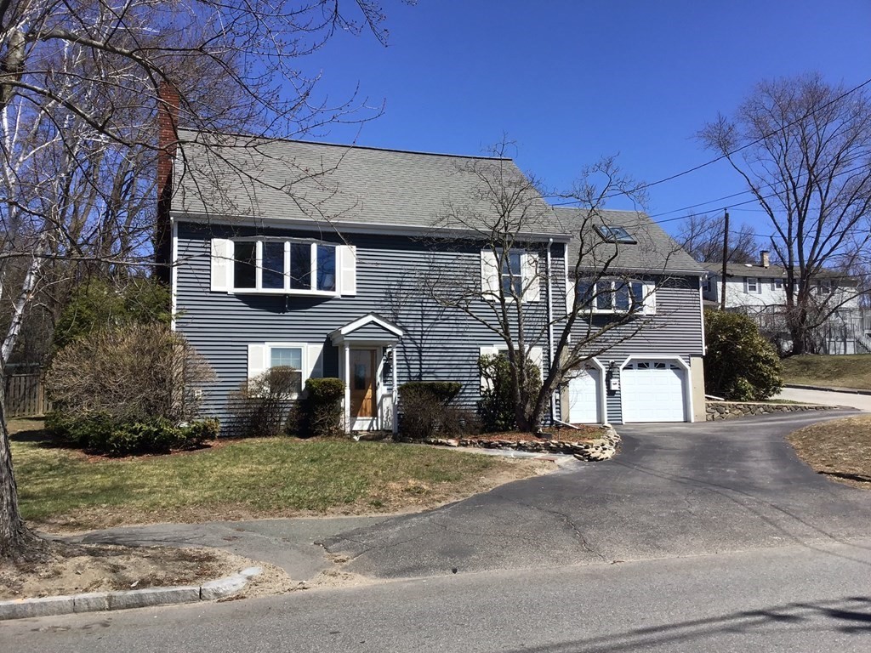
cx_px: 436
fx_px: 780
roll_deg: +2.3
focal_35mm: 31
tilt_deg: +5.5
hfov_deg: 58.4
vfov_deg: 45.4
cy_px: 326
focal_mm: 3.3
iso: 25
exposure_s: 1/1101
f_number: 2.4
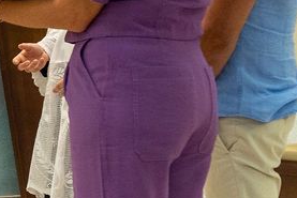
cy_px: 73
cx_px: -219
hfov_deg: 15.9
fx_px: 916
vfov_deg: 12.3
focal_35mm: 111
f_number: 3.2
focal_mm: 20
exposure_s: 1/200
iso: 1600
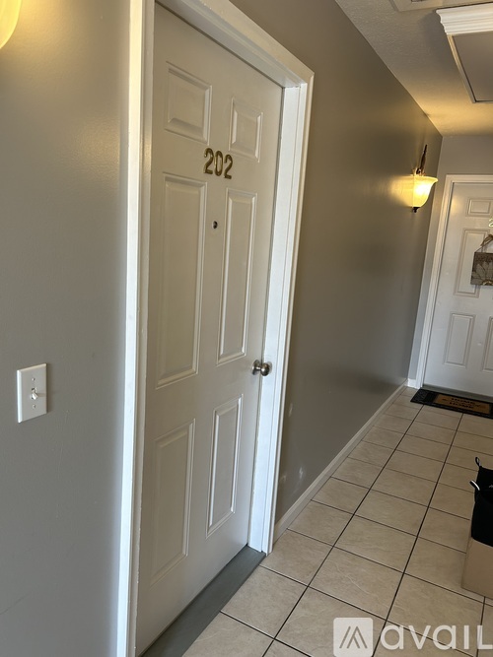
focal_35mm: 26
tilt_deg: -11.3
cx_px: 246
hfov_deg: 53.0
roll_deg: -3.5
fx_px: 494
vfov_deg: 67.3
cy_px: 328
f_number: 1.5
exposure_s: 1/120
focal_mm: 5.7
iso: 100
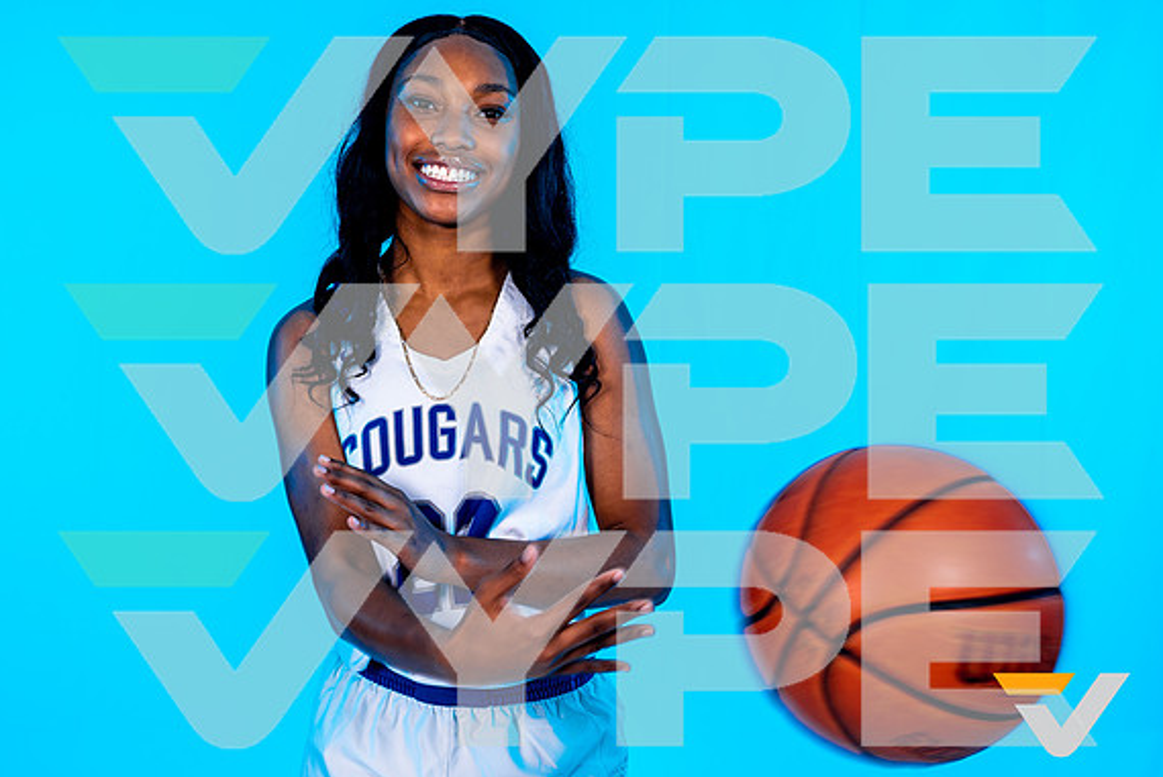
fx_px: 1778
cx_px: 492
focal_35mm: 55
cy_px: 387
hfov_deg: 36.1
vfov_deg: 24.7
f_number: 5.6
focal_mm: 46
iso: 100
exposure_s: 1/125
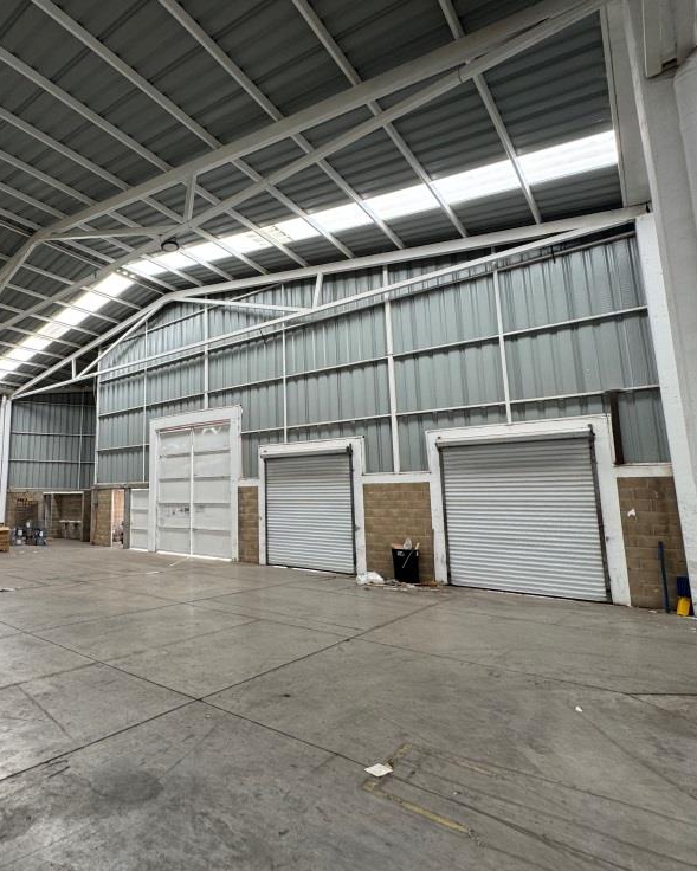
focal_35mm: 19
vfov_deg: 83.3
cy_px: 436
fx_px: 490
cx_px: 166
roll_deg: -0.1
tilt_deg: +8.2
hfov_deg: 66.0
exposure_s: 1/99
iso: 50
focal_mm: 2.22
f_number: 2.2
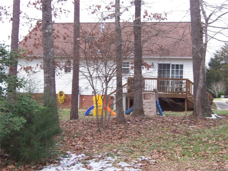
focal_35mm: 60
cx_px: 114
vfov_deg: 24.4
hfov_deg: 32.2
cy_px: 86
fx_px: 395
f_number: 4.8
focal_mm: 10
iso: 80
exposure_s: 1/125
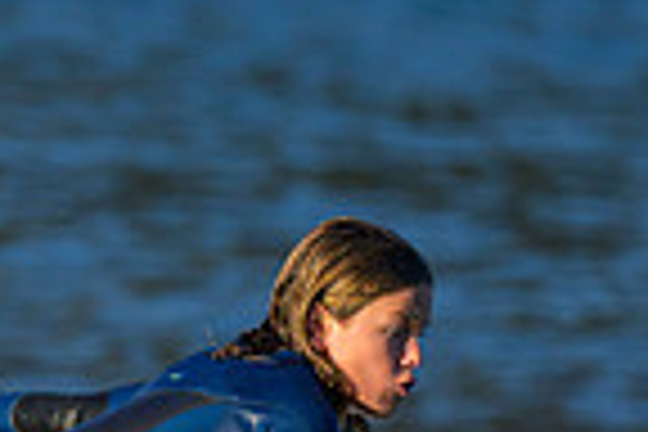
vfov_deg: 0.4
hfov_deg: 0.6
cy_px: 632
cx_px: 284
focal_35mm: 3214
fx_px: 57847
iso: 450
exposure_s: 1/2000
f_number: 6.3
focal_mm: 800
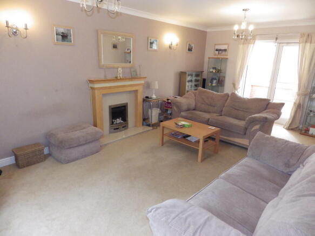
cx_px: 158
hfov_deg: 76.4
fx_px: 200
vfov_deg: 61.1
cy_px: 118
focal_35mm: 22
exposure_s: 1/45
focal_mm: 4
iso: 500
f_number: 3.1
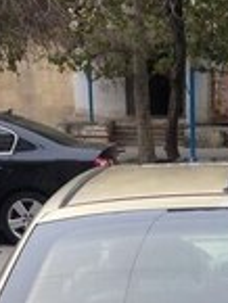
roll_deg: -1.2
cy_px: 439
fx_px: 991
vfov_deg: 16.1
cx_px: 230
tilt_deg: -18.2
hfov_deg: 13.0
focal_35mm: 113
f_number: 2.4
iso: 64
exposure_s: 1/20
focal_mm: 4.12
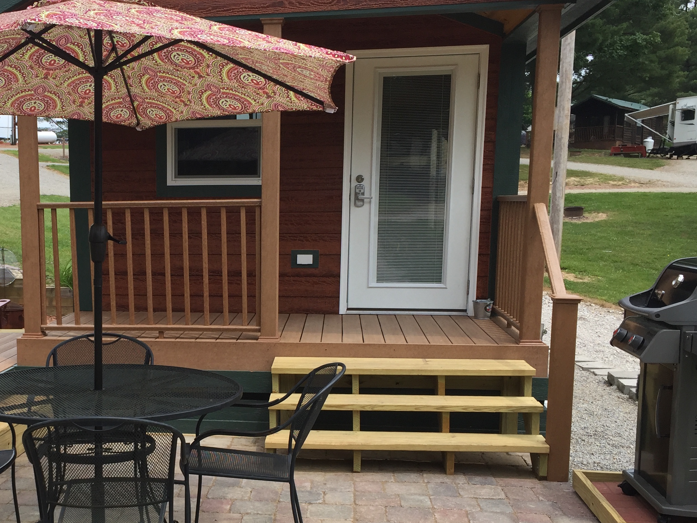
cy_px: 359
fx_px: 926
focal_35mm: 46
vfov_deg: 31.2
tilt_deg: -9.4
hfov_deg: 40.1
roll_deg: +1.5
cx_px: 173
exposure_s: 1/1041
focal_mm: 4.15
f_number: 2.2
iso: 32
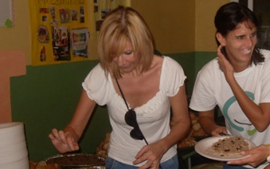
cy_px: 136
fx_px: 545
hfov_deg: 26.9
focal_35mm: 74
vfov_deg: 17.5
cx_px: 245
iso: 100
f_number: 2.8
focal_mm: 6.3
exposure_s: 1/45
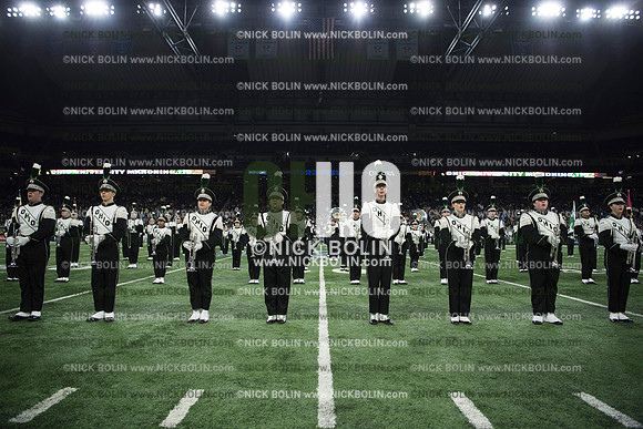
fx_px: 429
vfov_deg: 53.2
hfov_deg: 73.7
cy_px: 214
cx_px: 322
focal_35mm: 24
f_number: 2.8
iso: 1250
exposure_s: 1/1250
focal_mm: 24
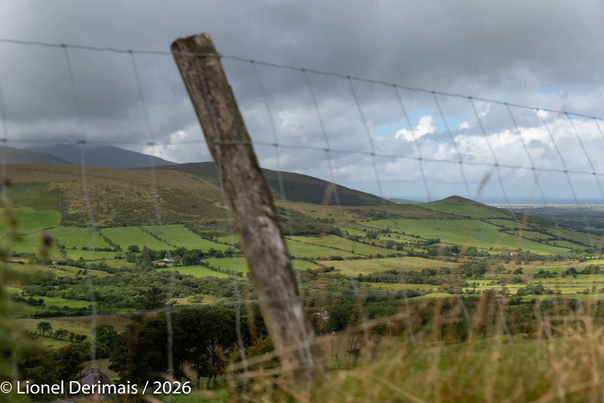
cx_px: 302
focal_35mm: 44
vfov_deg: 30.5
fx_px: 738
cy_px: 202
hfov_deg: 44.5
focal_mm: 44
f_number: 5
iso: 400
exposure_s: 1/3200
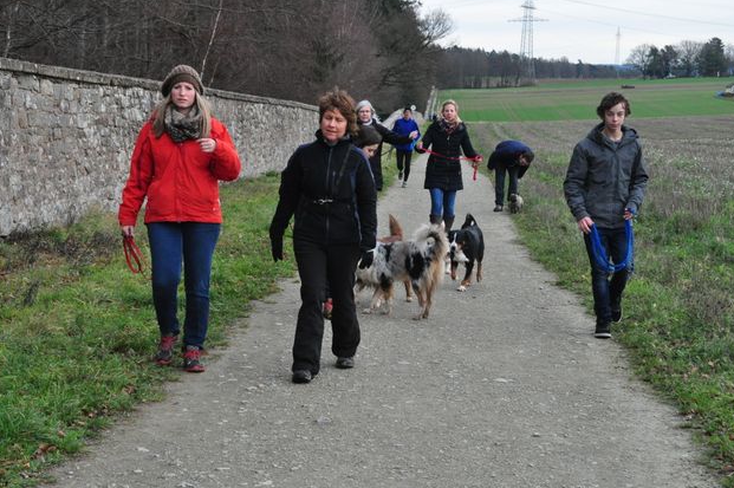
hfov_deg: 29.7
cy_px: 248
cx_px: 370
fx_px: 1385
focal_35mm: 68
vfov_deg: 20.0
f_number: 10
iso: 1600
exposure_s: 1/400
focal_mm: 44
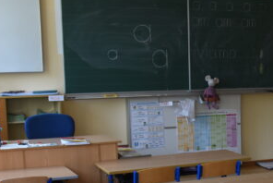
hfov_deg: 22.5
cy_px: 157
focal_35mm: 83
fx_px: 630
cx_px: 329
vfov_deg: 16.3
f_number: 11
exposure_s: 1/40
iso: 800
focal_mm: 24
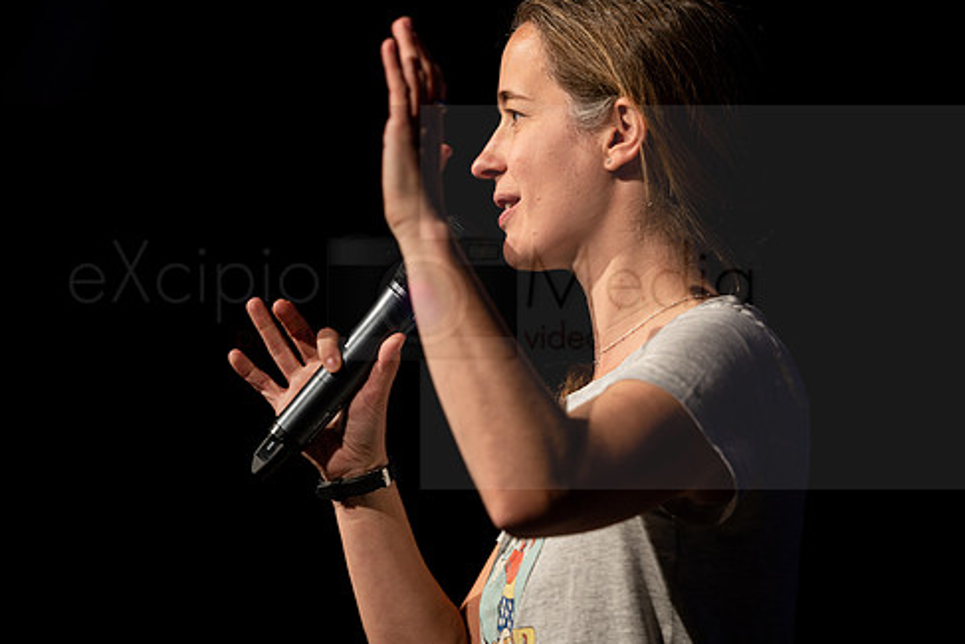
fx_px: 7427
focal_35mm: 277
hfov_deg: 7.4
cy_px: 301
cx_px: 515
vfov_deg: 5.0
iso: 200
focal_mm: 200
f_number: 2.8
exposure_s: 1/60
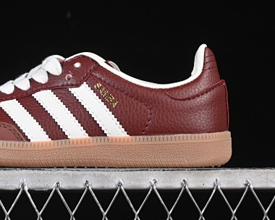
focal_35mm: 148
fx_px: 1205
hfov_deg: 13.0
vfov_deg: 10.4
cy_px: 48
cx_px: 65
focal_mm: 50
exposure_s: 1/80
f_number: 7.1
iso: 160
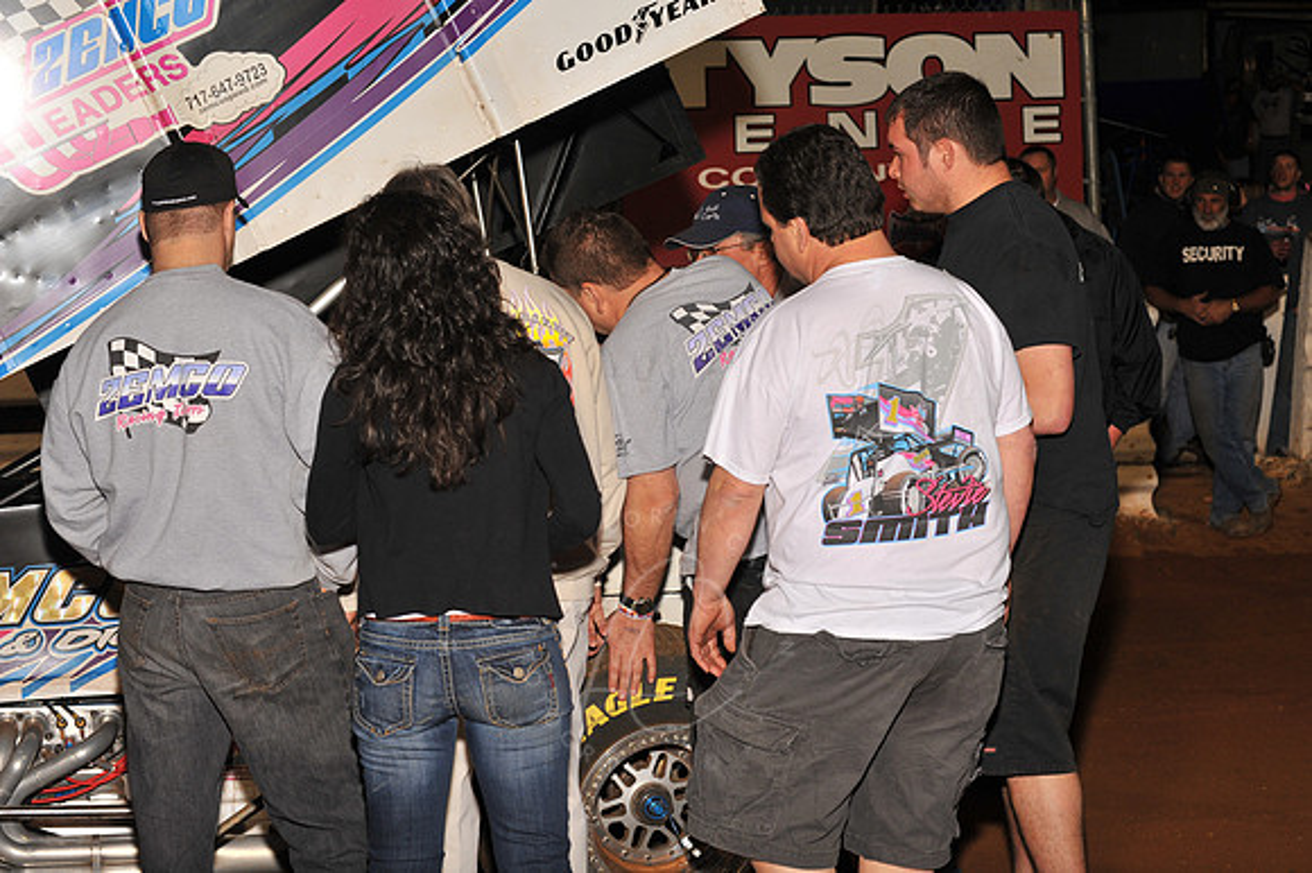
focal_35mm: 80
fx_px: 2914
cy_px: 436
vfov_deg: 17.0
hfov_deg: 25.4
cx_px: 656
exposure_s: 1/320
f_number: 8
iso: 500
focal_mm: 80
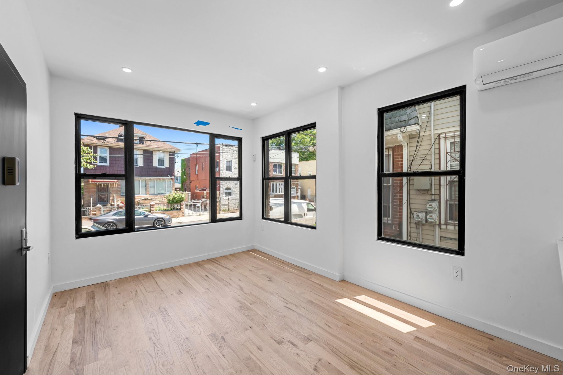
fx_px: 219
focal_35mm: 14
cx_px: 282
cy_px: 188
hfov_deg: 104.3
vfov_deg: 81.2
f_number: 9
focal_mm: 14
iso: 400
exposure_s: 1/20
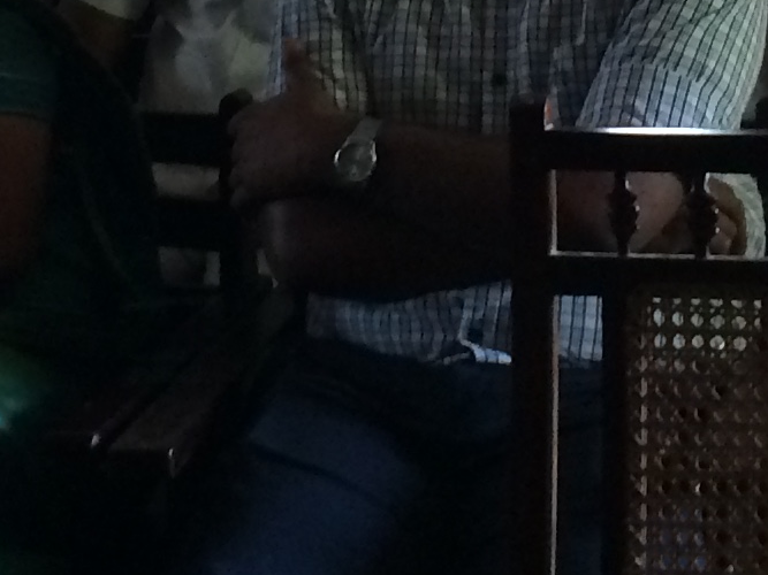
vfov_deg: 10.1
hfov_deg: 13.9
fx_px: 3150
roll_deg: +1.3
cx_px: 415
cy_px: -338
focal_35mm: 142
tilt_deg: -5.1
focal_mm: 4.15
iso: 250
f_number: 2.2
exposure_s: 1/33
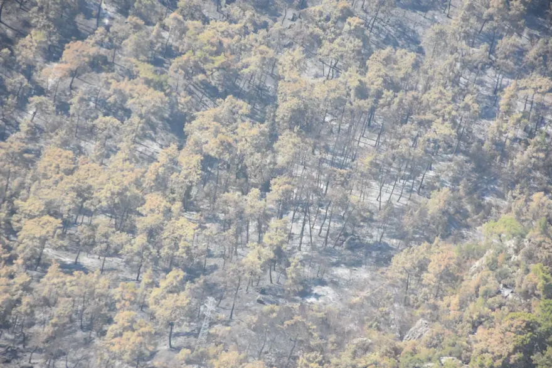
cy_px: 184
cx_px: 276
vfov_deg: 6.5
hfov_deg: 9.8
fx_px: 3219
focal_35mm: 210
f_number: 7.1
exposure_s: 1/800
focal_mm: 140
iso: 800
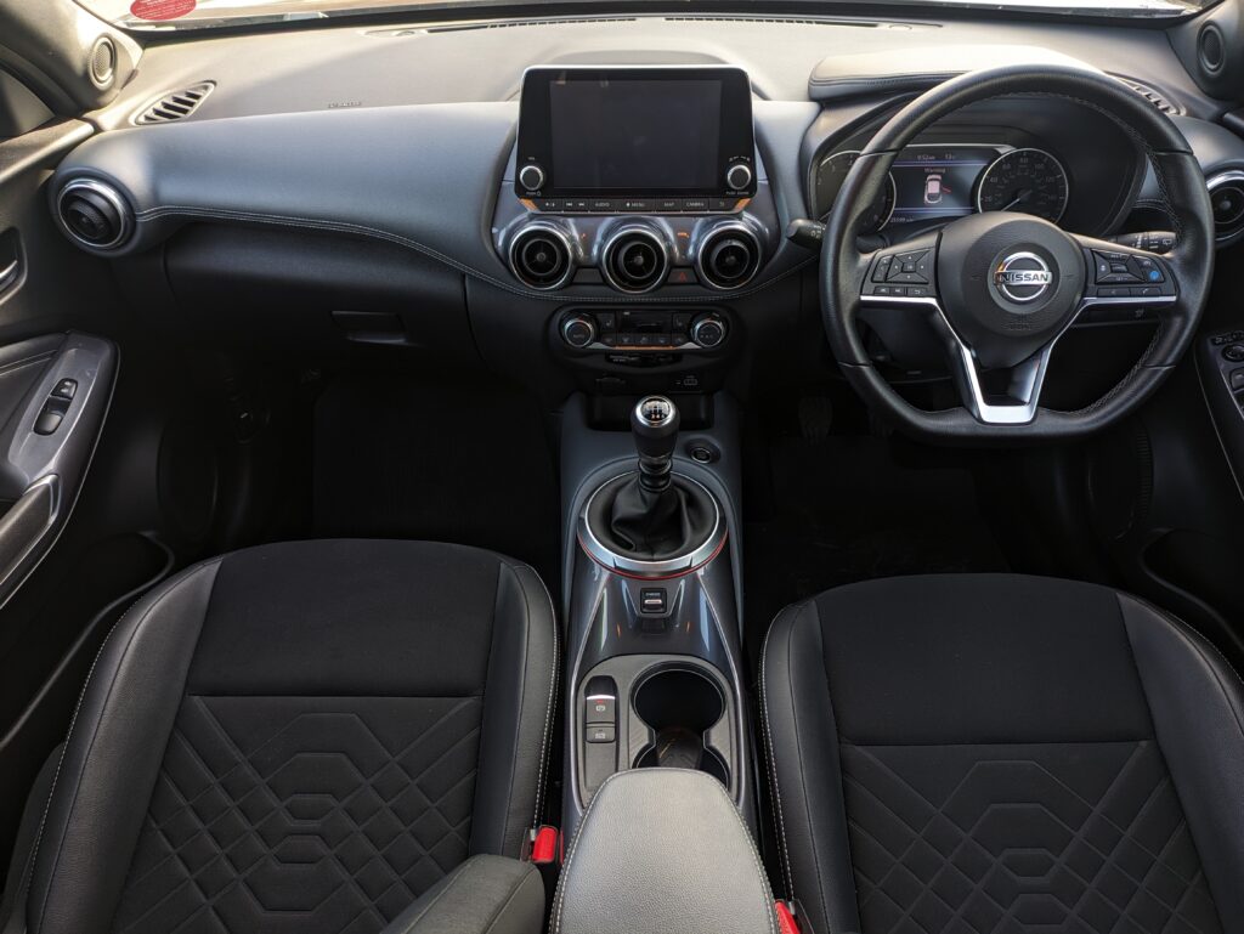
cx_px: 622
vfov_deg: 54.9
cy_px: 467
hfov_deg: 69.4
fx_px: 899
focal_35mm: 25
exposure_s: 1/100
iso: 63
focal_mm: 5.43
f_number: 1.89
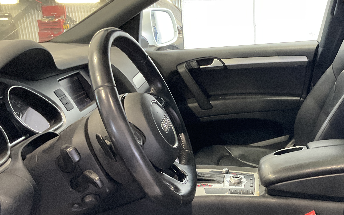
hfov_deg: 40.7
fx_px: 450
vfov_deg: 26.7
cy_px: 140
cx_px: 254
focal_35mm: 48
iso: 250
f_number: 1.8
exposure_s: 1/40
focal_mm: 3
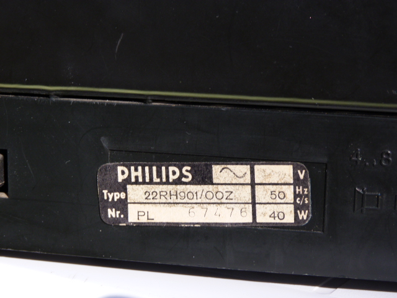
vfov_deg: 14.9
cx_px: 198
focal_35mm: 99
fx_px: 1135
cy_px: 149
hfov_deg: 19.8
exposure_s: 1/250
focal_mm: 17.9
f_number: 4.5
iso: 100
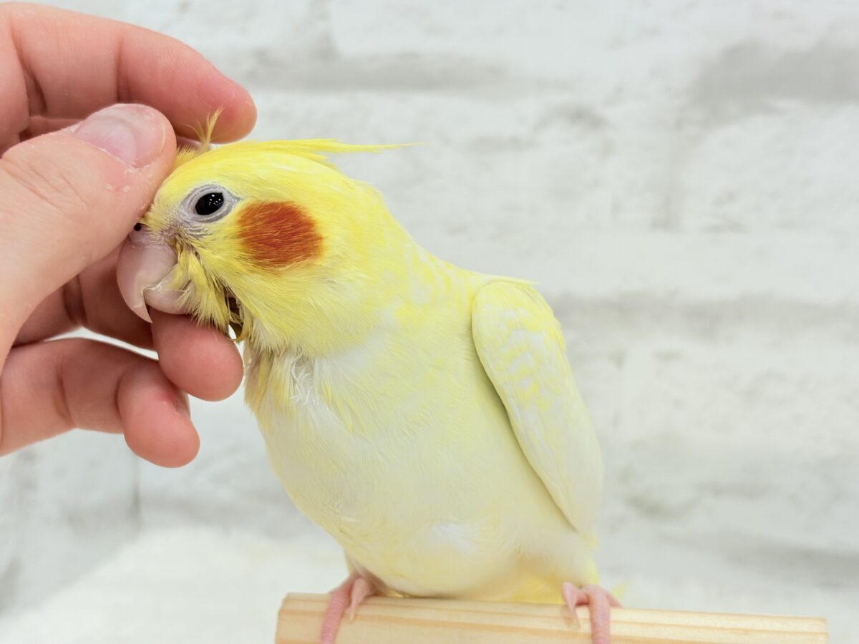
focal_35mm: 52
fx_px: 1290
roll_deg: +0.3
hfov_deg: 36.8
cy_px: 322
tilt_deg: -9.4
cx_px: 430
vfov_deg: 28.0
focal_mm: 5.96
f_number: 1.6
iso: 50
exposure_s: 1/100
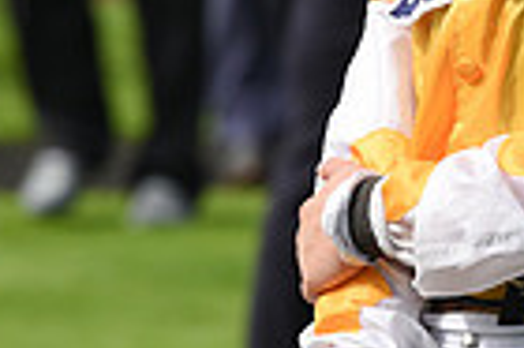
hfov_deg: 2.5
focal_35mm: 828
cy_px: -327
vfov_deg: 1.7
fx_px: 12038
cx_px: 490
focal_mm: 200
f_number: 5.6
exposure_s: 1/2500
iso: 400
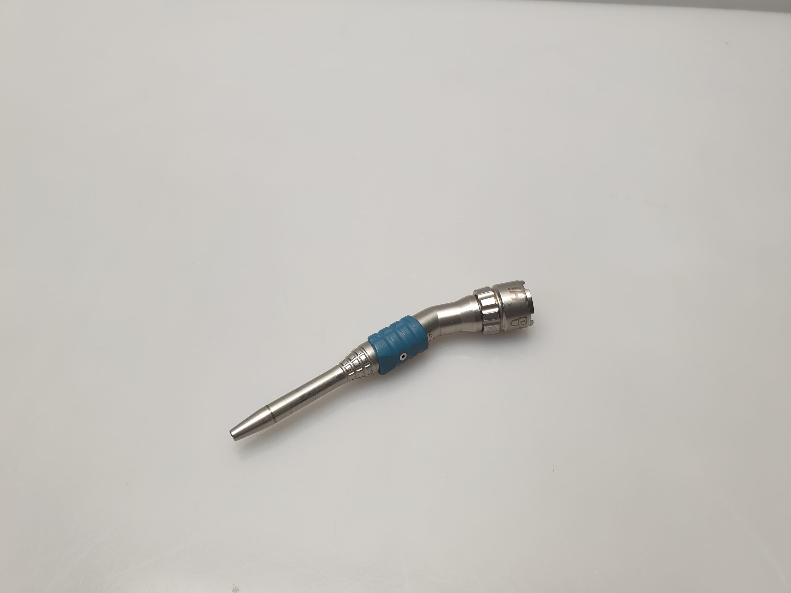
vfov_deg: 53.1
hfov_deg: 67.3
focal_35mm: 26
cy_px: 296
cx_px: 396
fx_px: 594
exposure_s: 1/50
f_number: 2.4
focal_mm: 4.3
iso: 50
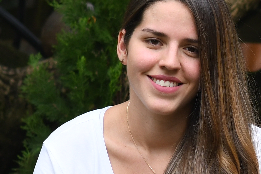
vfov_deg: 2.4
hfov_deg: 3.6
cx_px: 444
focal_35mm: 566
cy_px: 228
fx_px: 4104
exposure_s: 1/400
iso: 400
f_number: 3.5
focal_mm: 85
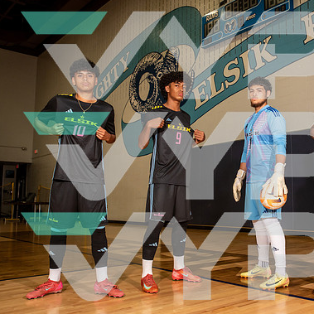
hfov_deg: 41.6
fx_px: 400
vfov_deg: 42.8
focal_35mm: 39
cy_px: 156
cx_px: 234
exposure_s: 1/320
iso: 800
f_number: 6.3
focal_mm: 30
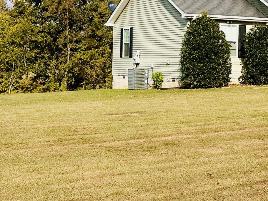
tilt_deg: +2.7
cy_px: 29
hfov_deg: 21.3
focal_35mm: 79
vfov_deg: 18.4
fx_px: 612
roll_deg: -0.7
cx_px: 388
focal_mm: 6.86
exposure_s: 1/6623
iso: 80
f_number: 1.78
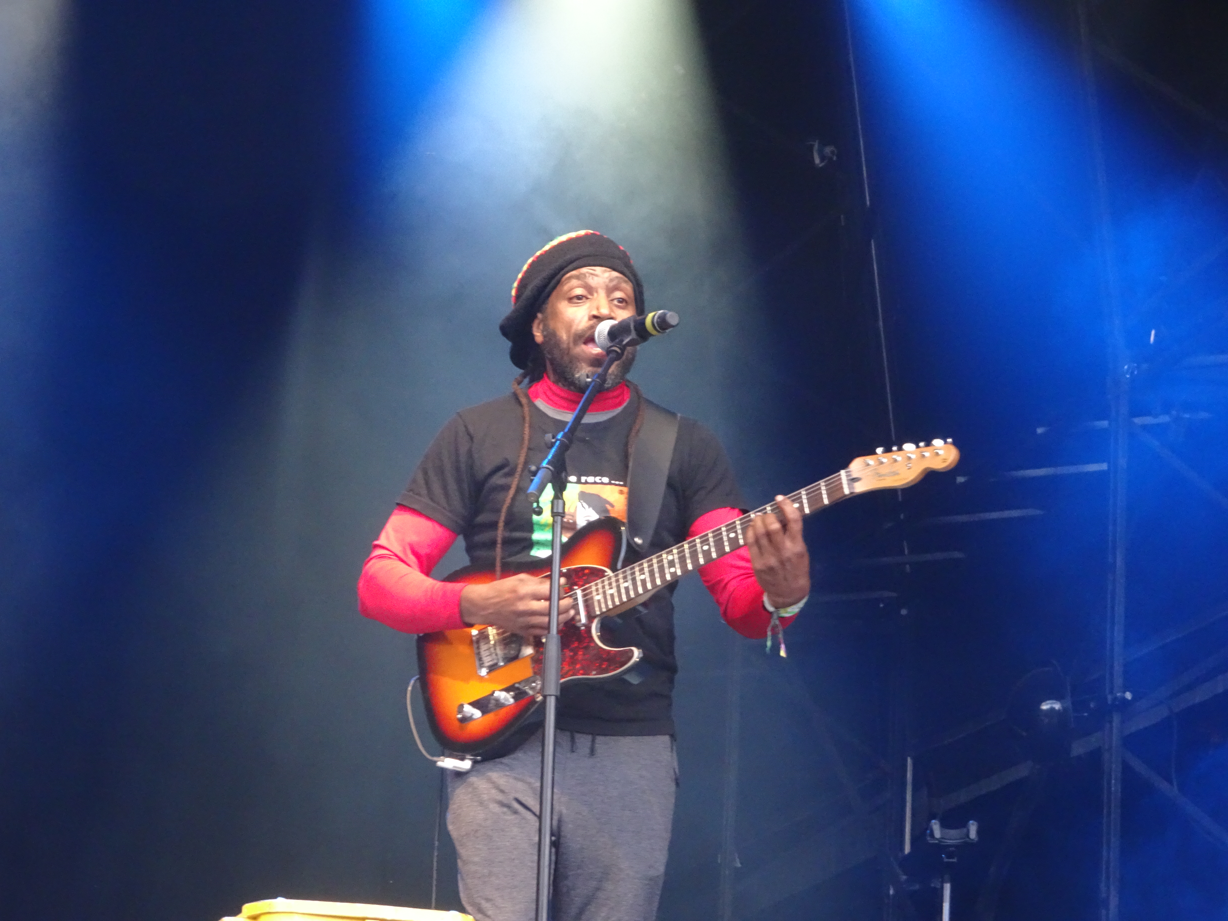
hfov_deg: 14.2
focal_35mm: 139
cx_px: 614
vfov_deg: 10.7
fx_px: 4931
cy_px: 460
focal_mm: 23.73
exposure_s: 1/80
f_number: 5.6
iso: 800
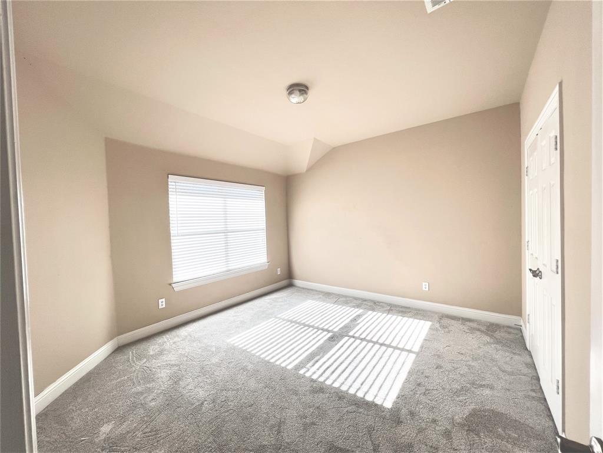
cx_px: 302
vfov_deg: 89.9
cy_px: 226
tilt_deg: -2.4
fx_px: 226
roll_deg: +1.9
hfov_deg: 106.2
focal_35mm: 13
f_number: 1.8
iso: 32
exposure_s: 1/183
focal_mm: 1.57
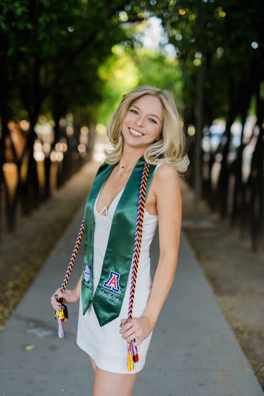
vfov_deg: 39.6
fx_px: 551
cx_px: 132
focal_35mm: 50
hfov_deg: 27.0
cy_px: 198
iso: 140
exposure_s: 1/160
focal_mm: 50
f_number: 1.8
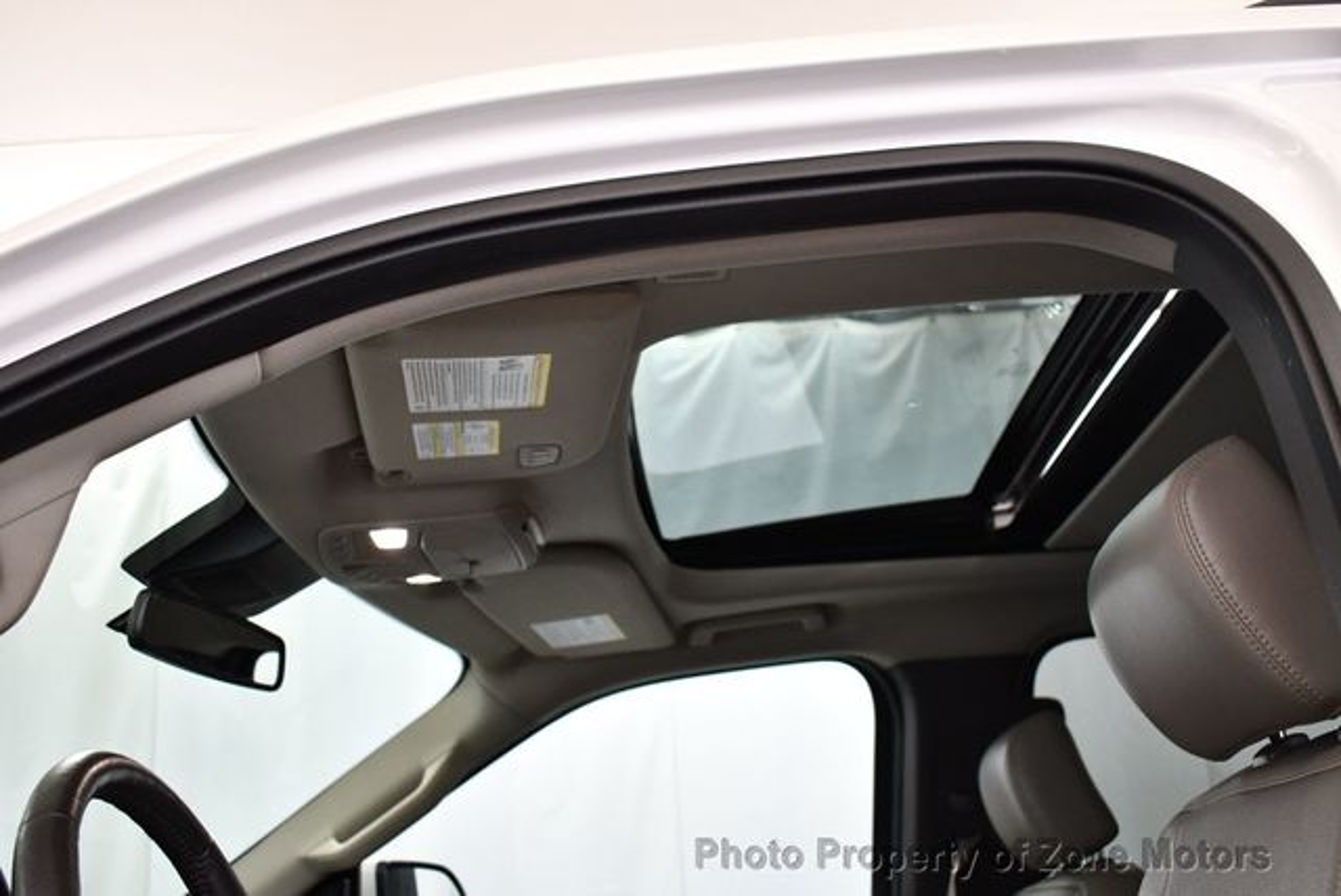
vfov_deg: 36.9
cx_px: 670
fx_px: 1342
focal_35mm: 36
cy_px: 448
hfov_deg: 53.1
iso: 1250
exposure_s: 1/125
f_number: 3.5
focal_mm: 18
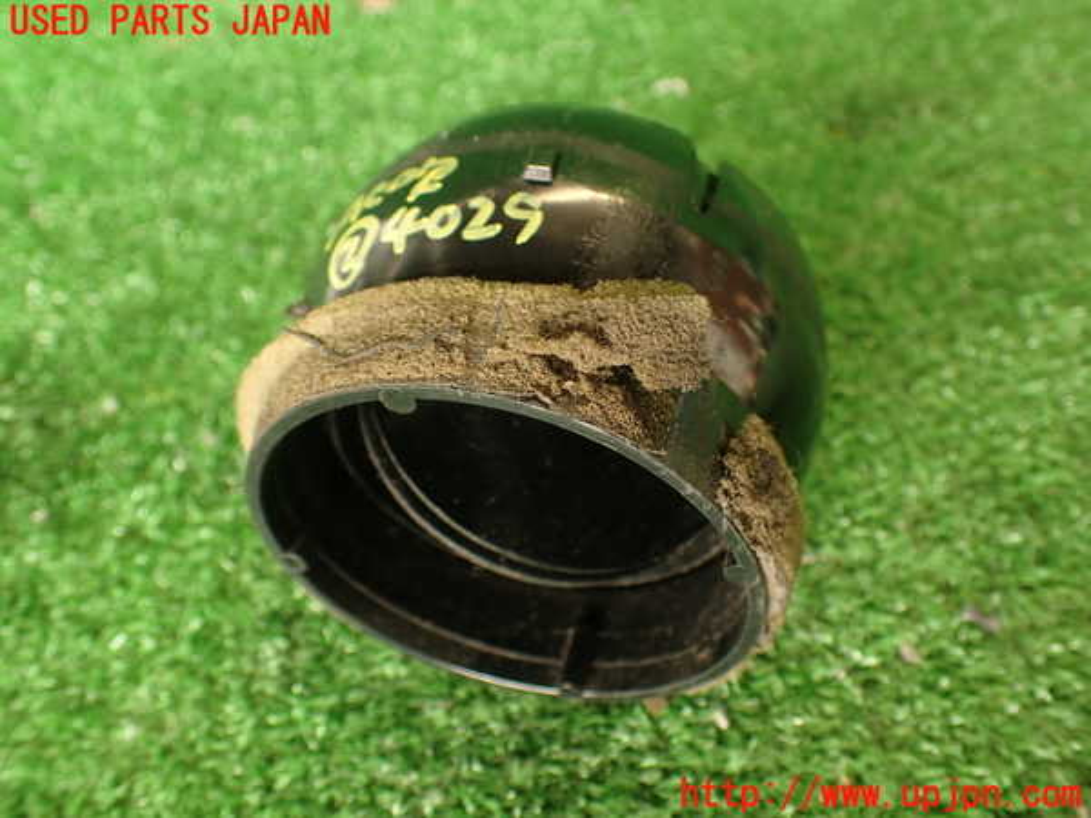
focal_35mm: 32
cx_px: 546
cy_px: 409
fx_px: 1009
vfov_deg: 44.2
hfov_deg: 56.8
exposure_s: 1/40
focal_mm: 5.79
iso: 200
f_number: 2.4
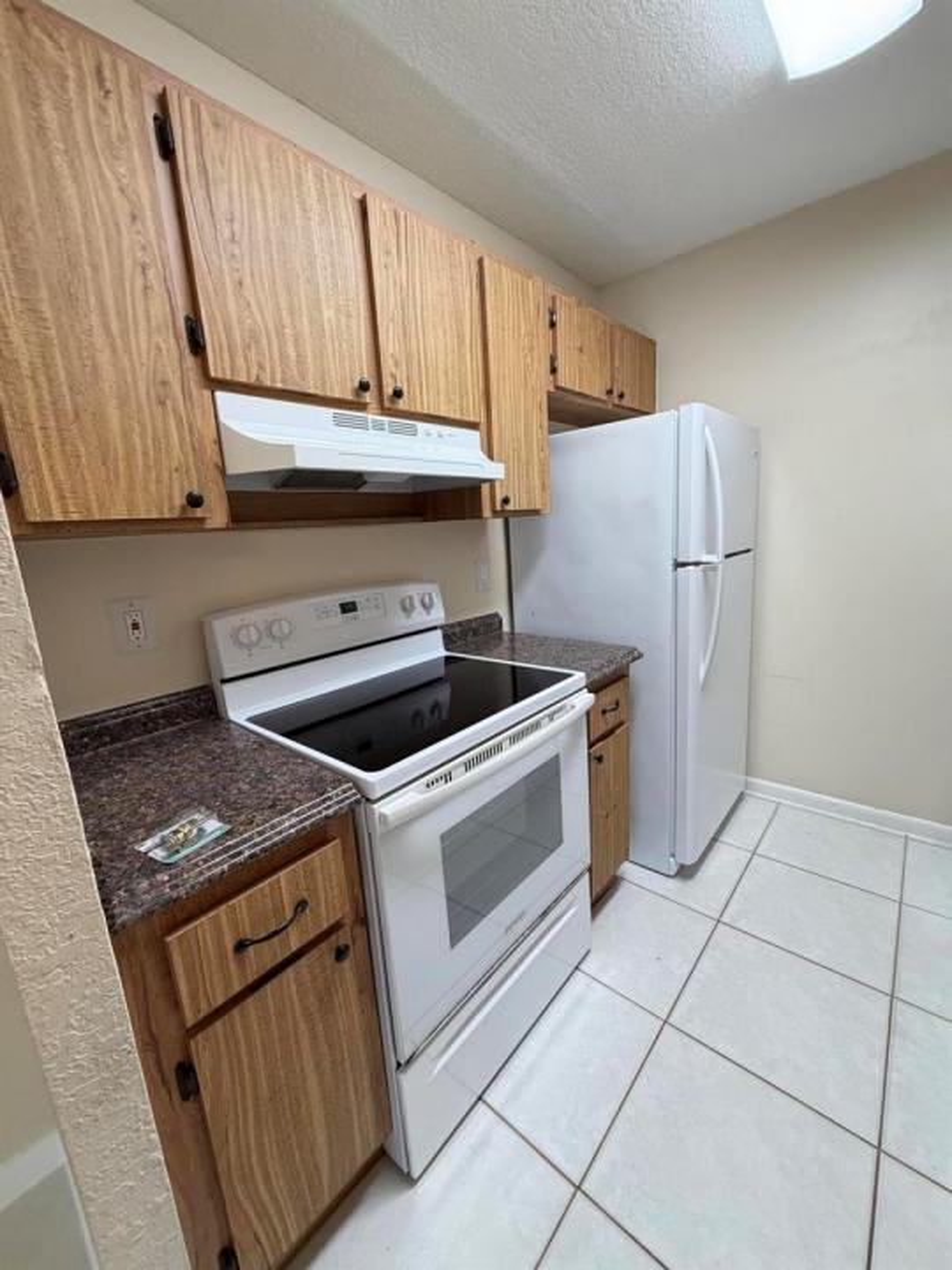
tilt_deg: -11.1
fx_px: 513
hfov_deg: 85.7
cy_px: 635
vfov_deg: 102.1
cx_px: 476
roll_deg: +3.3
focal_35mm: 14
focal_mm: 2.22
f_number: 2.2
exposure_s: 1/120
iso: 250
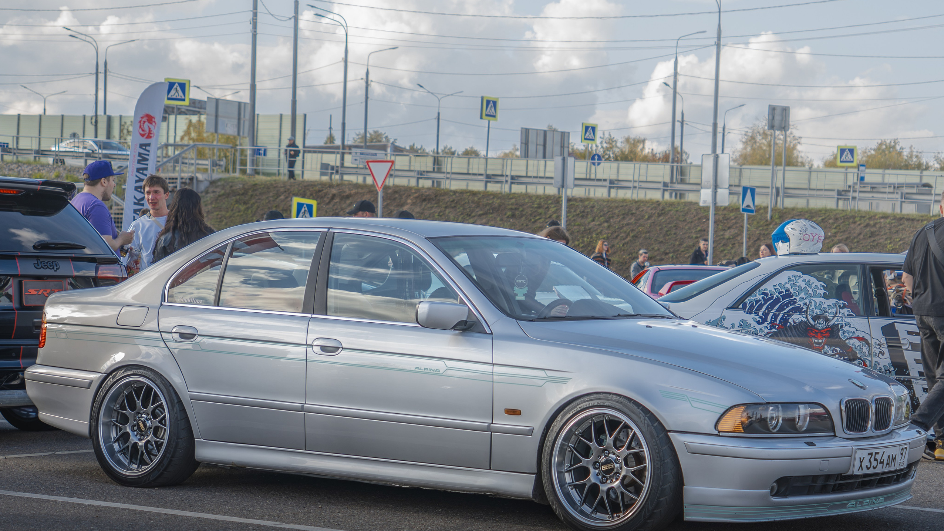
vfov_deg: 15.5
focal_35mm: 78
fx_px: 1952
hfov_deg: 27.1
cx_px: 545
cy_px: 314
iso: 100
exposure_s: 1/400
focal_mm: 34.8
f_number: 2.8
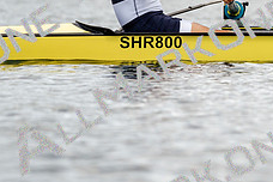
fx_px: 6301
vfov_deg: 1.7
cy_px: -9
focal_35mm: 831
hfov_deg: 2.5
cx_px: 260
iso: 320
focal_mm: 326
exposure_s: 1/2000
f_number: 6.3
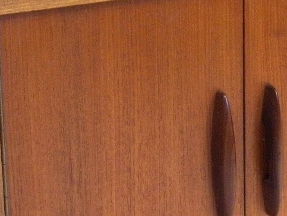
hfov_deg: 10.8
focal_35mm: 181
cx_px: 329
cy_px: 119
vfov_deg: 8.2
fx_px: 1501
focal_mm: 8.6
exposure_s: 1/13
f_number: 3.9
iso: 200
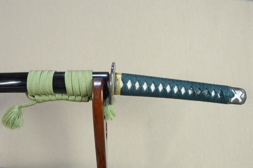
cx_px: 126
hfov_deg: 62.0
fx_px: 211
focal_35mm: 30
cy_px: 84
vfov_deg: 43.5
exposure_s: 1/2
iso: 400
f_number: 11
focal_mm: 20
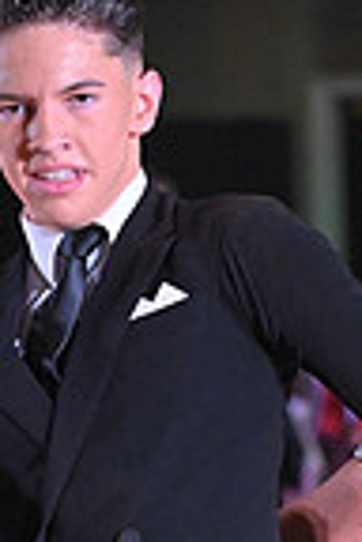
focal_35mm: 411
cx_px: 334
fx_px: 6199
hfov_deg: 3.3
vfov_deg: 5.0
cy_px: 738
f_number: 5
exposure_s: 1/400
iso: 5000
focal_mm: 102
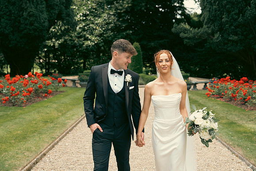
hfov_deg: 43.6
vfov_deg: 29.9
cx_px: 128
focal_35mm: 45
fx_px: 320
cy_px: 86
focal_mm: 45
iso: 50
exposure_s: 1/160
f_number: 3.5
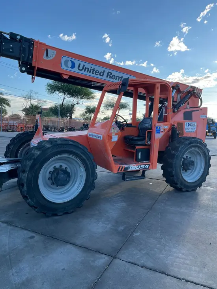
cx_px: 108
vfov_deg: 67.3
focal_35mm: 26
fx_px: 217
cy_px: 144
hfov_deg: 53.1
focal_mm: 5.1
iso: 50
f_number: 1.6
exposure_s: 1/1075
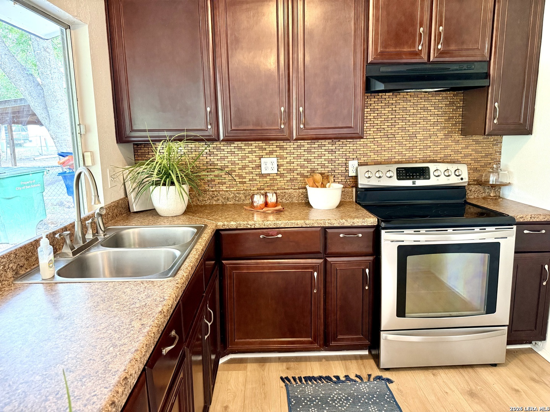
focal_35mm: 24
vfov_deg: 56.8
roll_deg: +1.0
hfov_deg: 71.6
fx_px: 381
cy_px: 206
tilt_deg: -9.5
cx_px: 275
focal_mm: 6.76
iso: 500
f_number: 1.78
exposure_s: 1/60
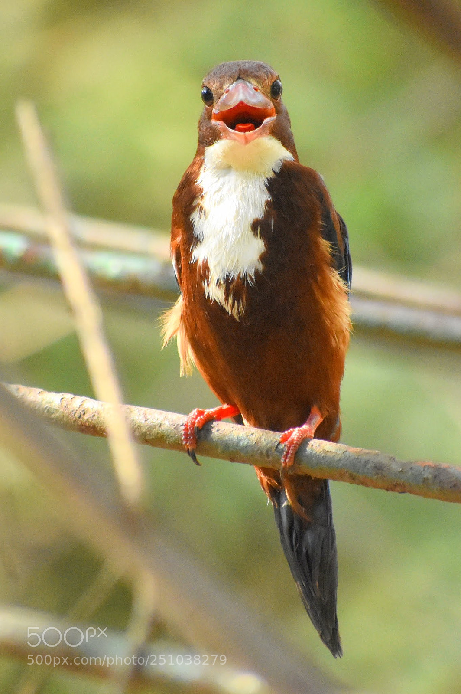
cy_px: 347
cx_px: 230
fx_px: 8658
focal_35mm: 450
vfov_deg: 4.6
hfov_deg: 3.0
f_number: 6.3
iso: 3600
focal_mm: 300
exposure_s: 1/1000
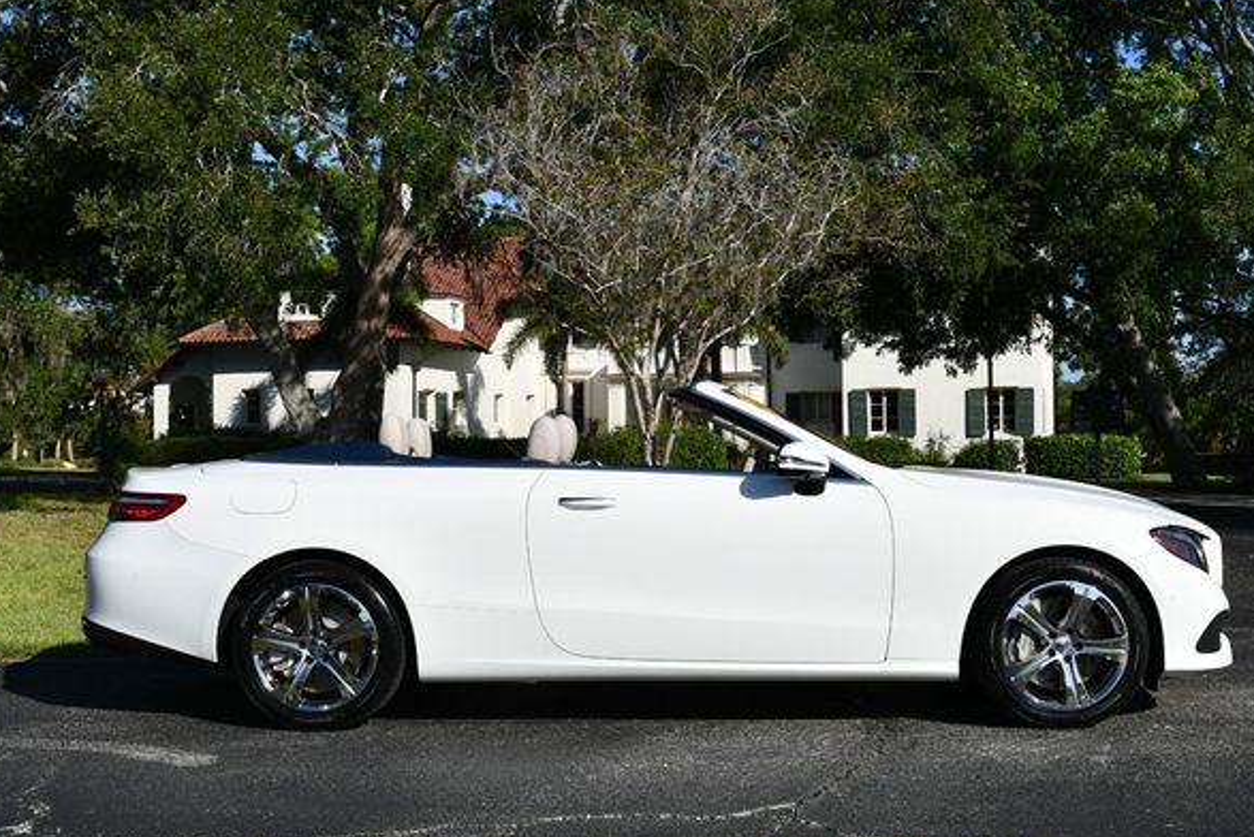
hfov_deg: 41.1
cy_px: 397
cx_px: 654
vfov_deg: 28.1
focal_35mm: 48
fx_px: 1673
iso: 100
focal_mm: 22
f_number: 9
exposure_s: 1/320
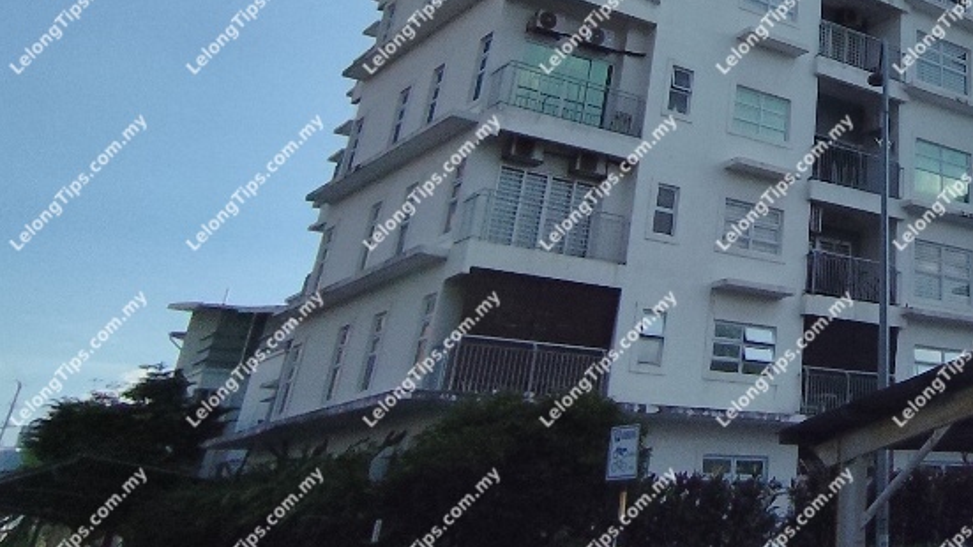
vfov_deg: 26.1
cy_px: -129
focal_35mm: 40
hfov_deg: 44.4
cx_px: 929
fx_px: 1032
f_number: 2.2
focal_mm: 1.65
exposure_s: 1/6049
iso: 50
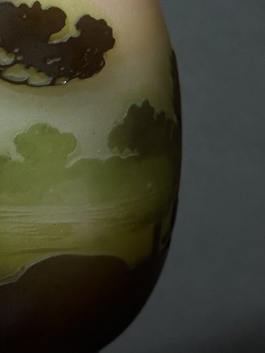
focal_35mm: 114
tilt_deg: -8.0
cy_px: 28
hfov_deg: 12.8
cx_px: -9
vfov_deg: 17.0
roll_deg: -1.8
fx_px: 1163
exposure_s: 1/50
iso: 250
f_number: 1.78
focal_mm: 6.86
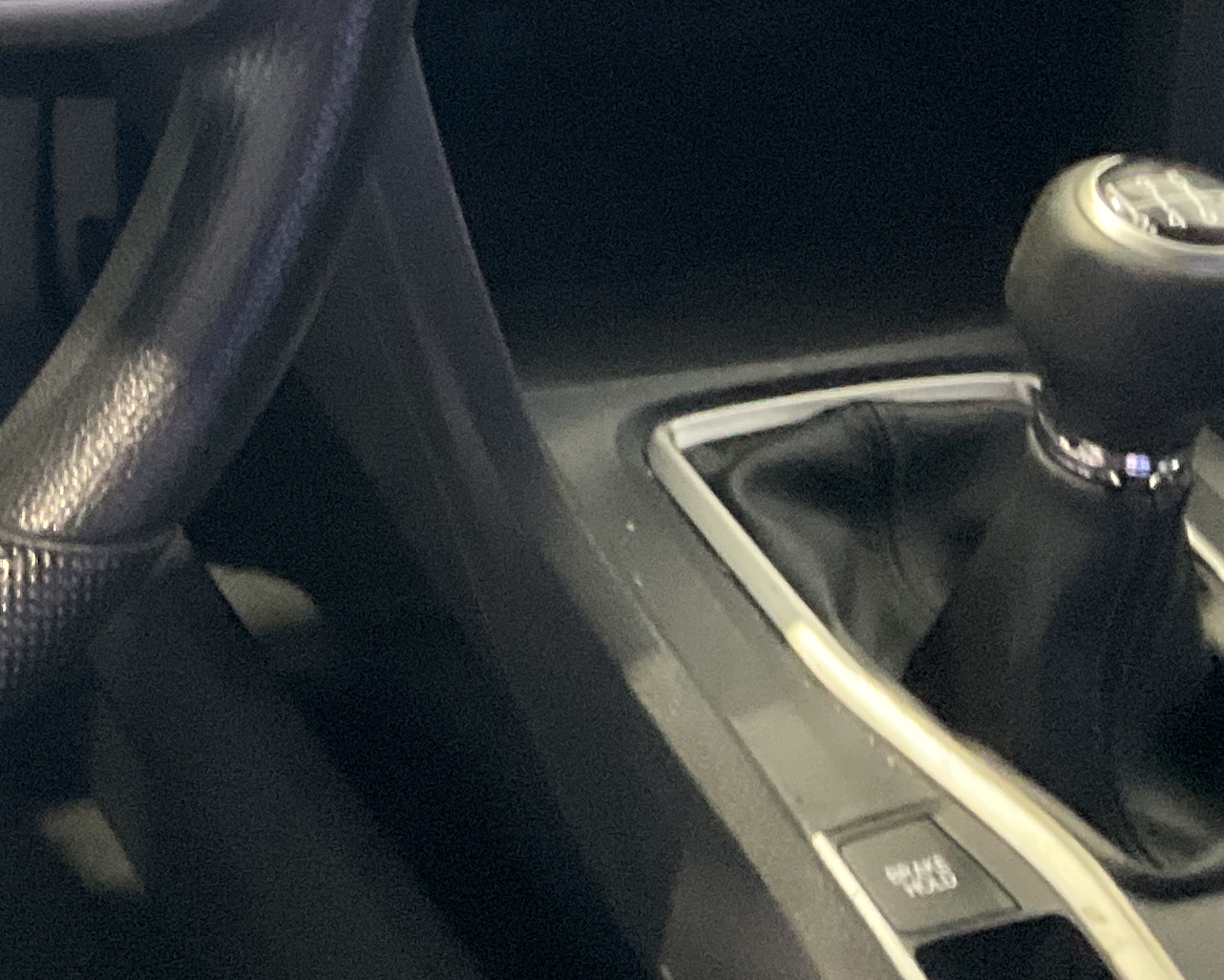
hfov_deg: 19.9
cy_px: -274
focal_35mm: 89
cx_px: -333
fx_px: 3225
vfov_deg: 16.4
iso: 400
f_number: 1.8
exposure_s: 1/30
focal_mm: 3
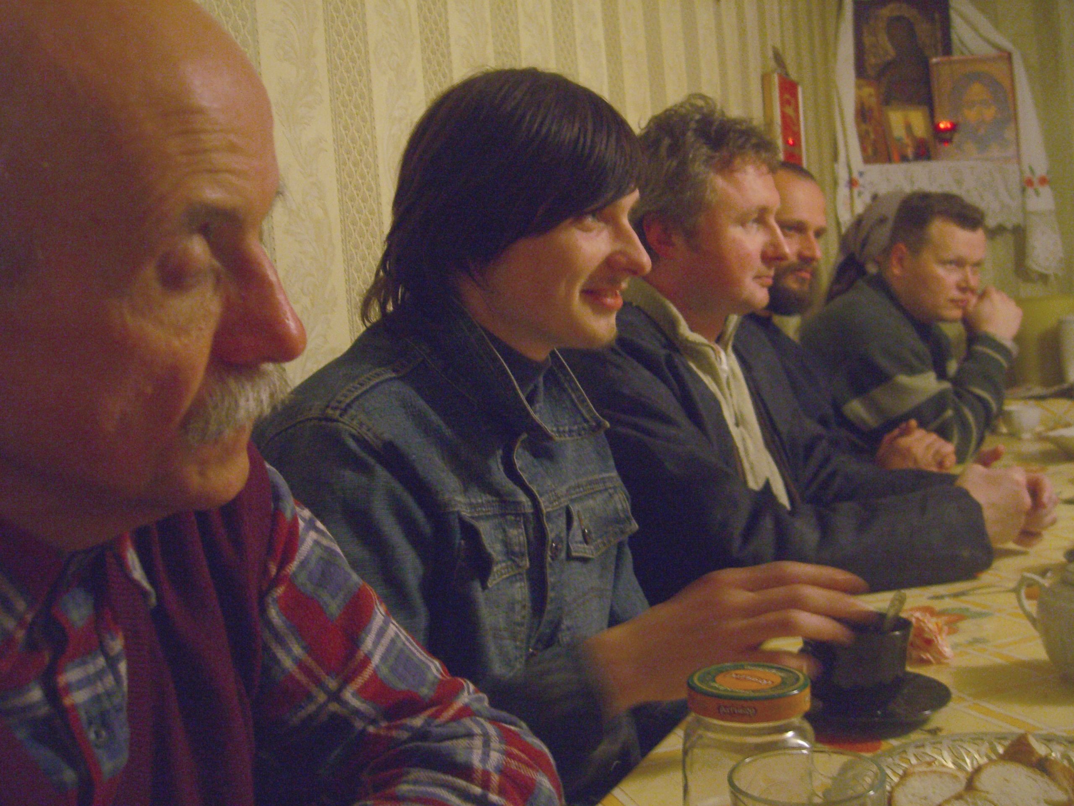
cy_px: 403
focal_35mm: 38
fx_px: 1179
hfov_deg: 49.0
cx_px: 537
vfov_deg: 37.7
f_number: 2.8
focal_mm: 7.9
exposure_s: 1/8
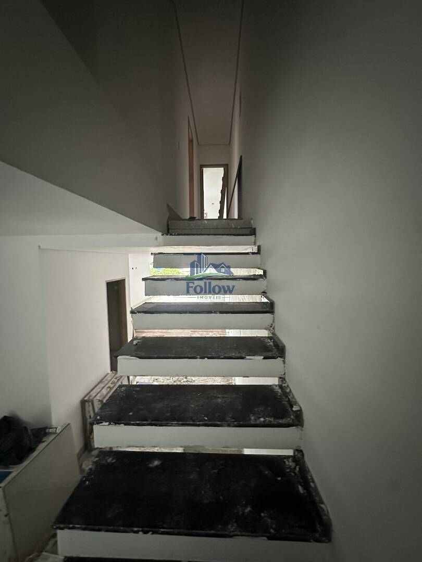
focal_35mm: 14
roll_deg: +0.1
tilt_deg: -4.6
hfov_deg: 85.7
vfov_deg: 102.1
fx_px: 228
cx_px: 211
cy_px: 281
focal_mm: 2.22
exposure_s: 1/60
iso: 1250
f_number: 2.2
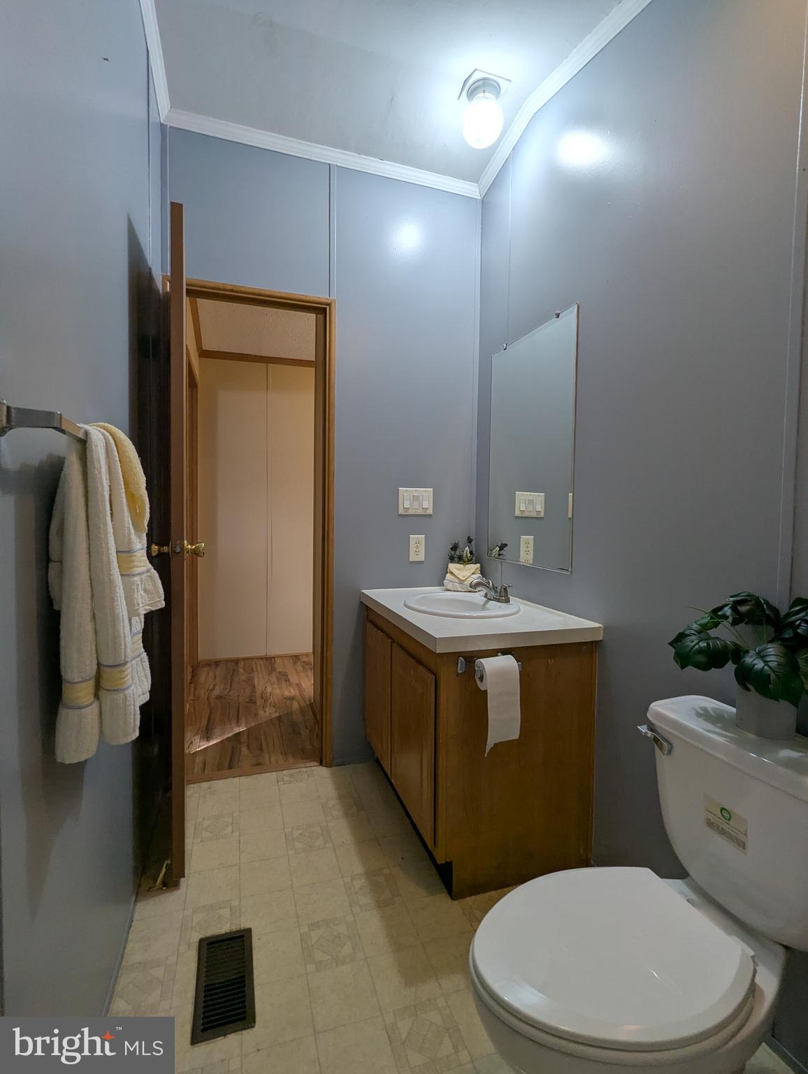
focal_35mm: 16
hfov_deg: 78.2
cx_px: 404
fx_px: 497
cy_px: 537
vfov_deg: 94.4
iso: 56
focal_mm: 2.35
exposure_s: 1/33.3
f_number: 2.2
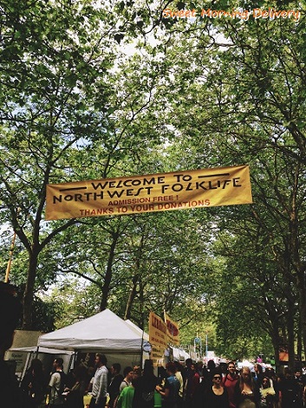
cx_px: 153
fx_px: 389
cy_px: 204
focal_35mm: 33
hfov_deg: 42.9
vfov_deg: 55.4
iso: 50
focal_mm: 4.12
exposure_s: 1/678
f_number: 2.4
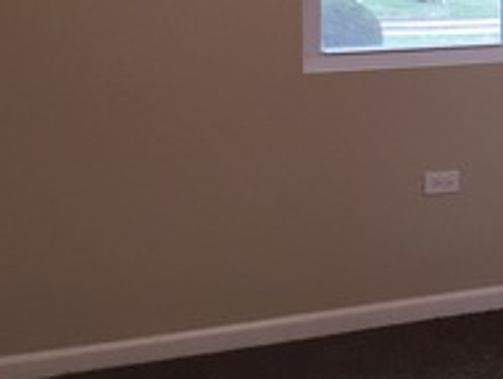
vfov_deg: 15.0
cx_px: 724
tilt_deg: -6.4
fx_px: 1412
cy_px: -5
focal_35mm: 97
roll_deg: -2.0
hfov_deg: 18.2
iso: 80
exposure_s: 1/30
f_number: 2.2
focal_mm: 4.15
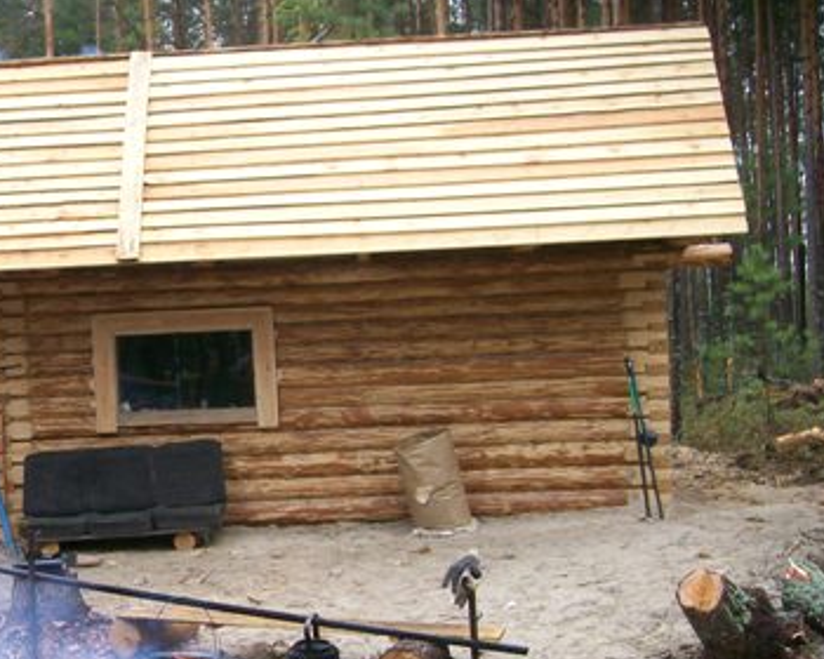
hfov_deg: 30.8
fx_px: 1463
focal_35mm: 60
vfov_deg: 25.3
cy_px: 411
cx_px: 179
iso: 80
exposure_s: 1/71.4
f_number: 2.8
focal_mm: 5.8
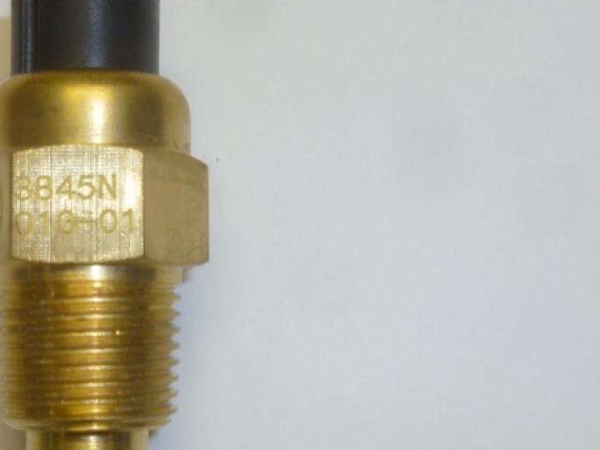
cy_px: 321
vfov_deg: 21.5
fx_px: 1178
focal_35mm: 68
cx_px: 127
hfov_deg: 28.0
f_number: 3.3
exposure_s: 1/30
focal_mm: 5
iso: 100
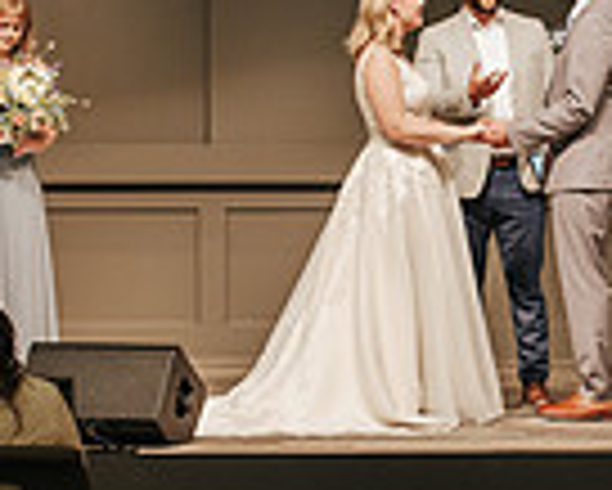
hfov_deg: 9.5
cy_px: 97
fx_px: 3680
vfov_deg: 7.6
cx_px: 504
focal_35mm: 203
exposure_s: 1/200
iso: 1000
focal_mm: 50
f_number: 3.2
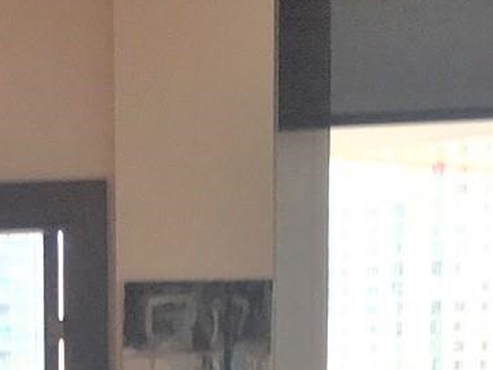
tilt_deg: -8.7
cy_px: 927
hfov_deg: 11.9
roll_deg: +1.1
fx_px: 2308
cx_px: -116
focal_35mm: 162
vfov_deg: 8.3
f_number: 2.2
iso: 25
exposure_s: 1/40
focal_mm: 4.15
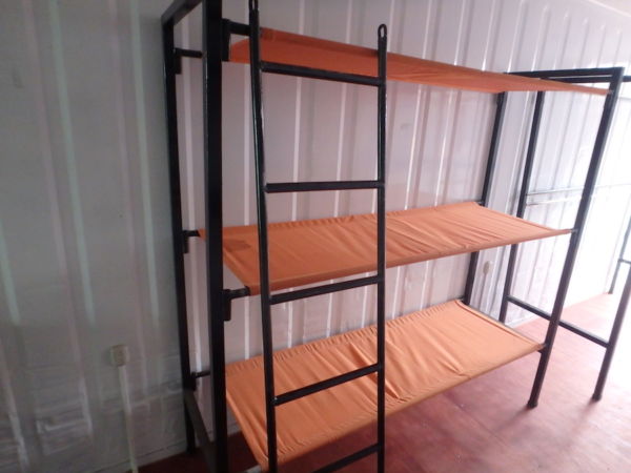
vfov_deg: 63.4
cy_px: 236
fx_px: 383
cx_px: 316
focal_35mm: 21
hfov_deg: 79.0
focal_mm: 3.7
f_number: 3.5
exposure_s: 1/20
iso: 800
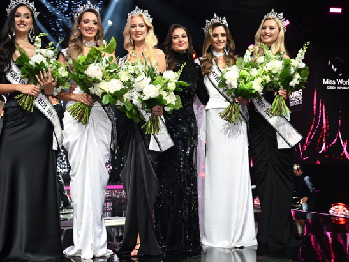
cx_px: 146
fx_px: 403
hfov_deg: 46.6
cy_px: 134
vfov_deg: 35.9
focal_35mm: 40
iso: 1250
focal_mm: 33
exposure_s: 1/250
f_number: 5
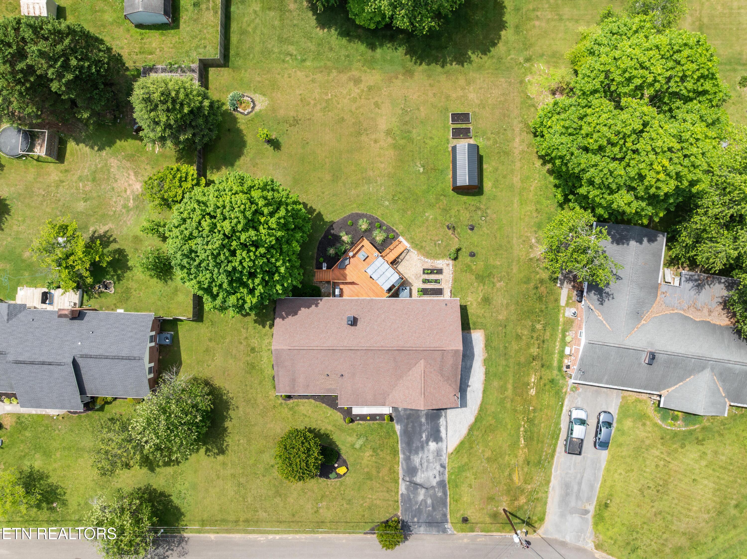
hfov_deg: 71.6
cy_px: 280
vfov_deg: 56.8
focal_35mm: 24
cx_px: 374
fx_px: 518
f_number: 2.8
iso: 100
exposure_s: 1/30
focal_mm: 12.29
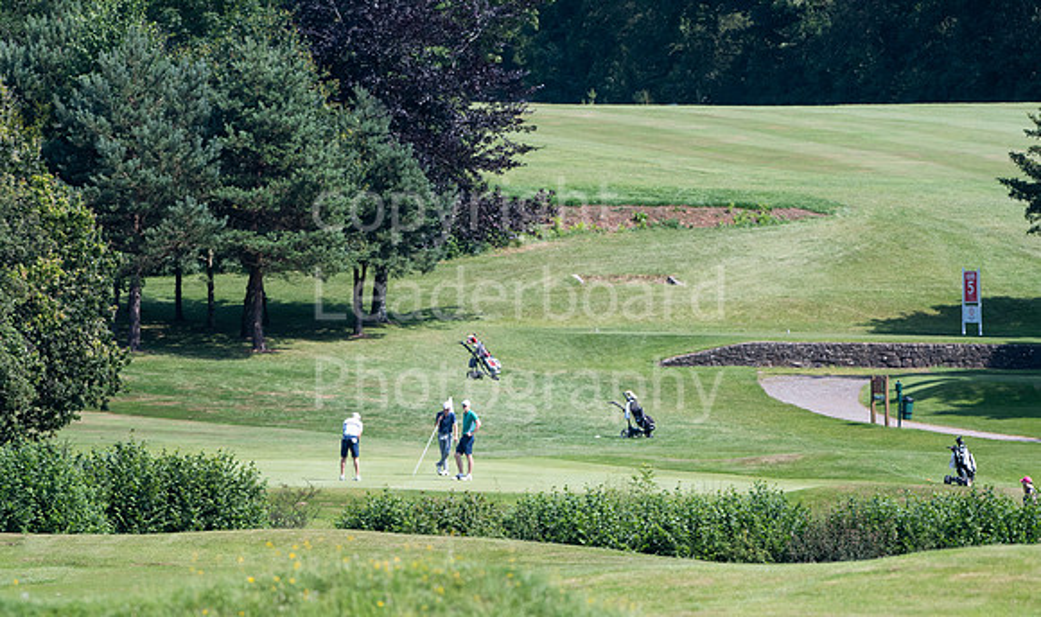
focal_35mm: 436
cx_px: 542
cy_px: 362
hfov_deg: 4.9
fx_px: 12203
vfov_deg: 2.9
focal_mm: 270
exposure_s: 1/1000
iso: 800
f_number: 5.6
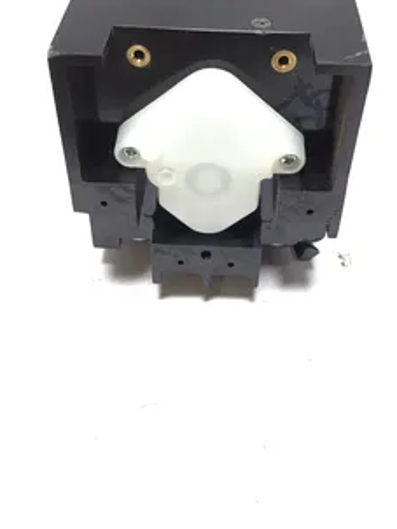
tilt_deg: -50.0
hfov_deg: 35.2
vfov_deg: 45.6
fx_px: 626
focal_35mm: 41
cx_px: 210
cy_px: 229
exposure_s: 1/40
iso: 25
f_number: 2.4
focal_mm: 3.3
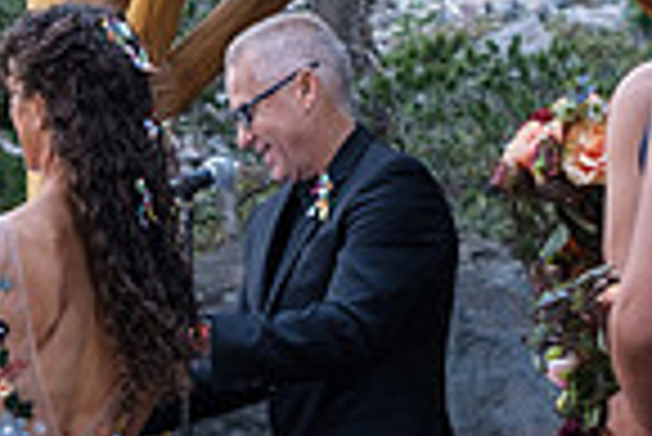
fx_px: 2538
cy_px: 470
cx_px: -27
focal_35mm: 140
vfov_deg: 9.7
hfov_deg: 14.4
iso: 160
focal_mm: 23
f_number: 2.5
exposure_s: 1/140
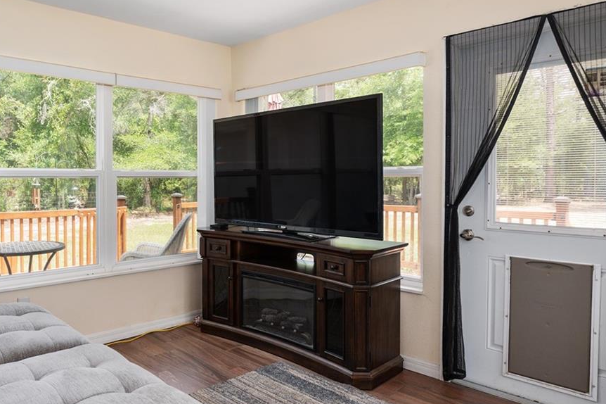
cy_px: 166
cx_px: 170
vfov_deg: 49.3
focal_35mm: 26
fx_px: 437
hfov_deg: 66.1
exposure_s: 1/20
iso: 250
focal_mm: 14
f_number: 7.1
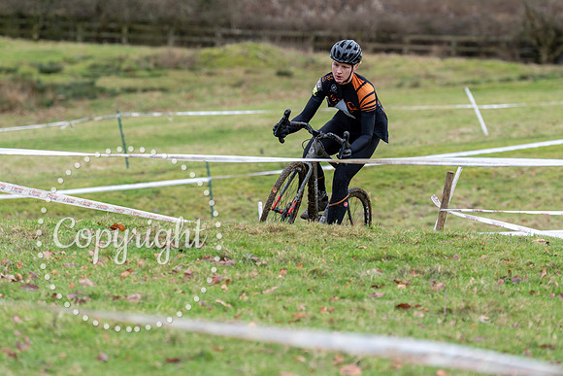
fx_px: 3224
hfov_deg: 10.0
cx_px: 330
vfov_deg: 6.7
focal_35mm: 206
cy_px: 97
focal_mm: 139
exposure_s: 1/1000
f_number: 3.2
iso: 1250
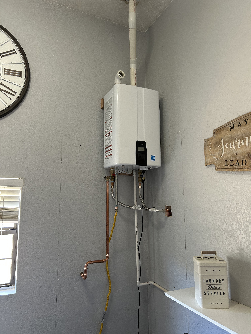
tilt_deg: +7.5
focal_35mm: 26
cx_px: 126
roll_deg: +0.3
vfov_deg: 67.3
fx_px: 251
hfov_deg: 53.1
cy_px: 167
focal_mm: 5.7
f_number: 1.5
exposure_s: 1/60
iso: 160
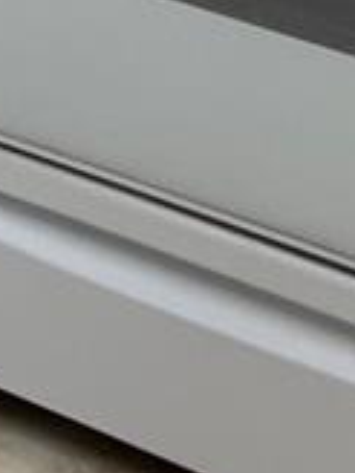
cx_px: -130
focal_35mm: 190
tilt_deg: -9.4
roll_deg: -2.0
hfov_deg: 7.7
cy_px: -906
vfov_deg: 8.7
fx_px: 2598
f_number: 1.6
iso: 40
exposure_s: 1/120
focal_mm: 5.1
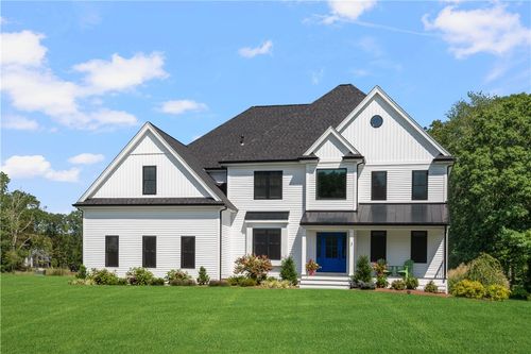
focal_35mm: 36
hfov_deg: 53.1
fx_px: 531
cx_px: 266
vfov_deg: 36.8
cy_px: 177
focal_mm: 24
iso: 400
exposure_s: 1/640
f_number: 14
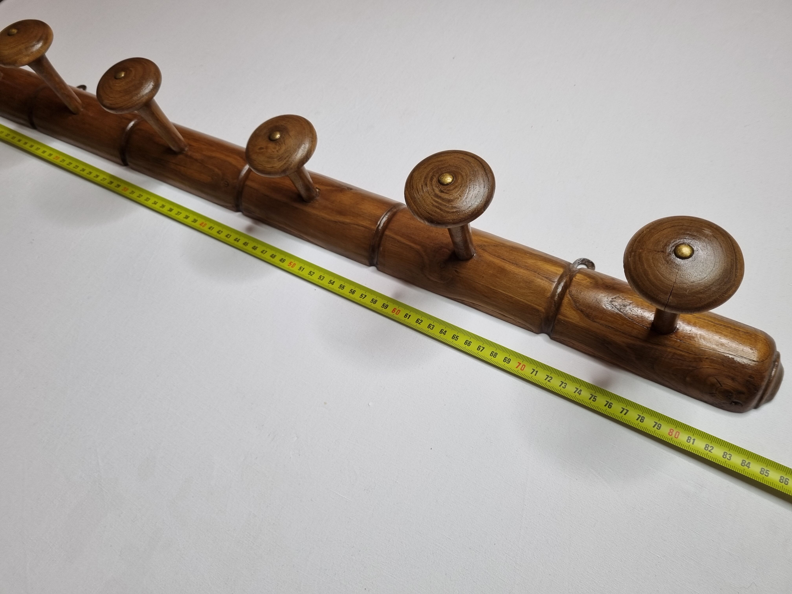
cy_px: 297
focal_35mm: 26
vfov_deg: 53.1
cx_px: 396
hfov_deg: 67.3
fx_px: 595
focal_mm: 5.4
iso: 50
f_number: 1.8
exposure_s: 1/100
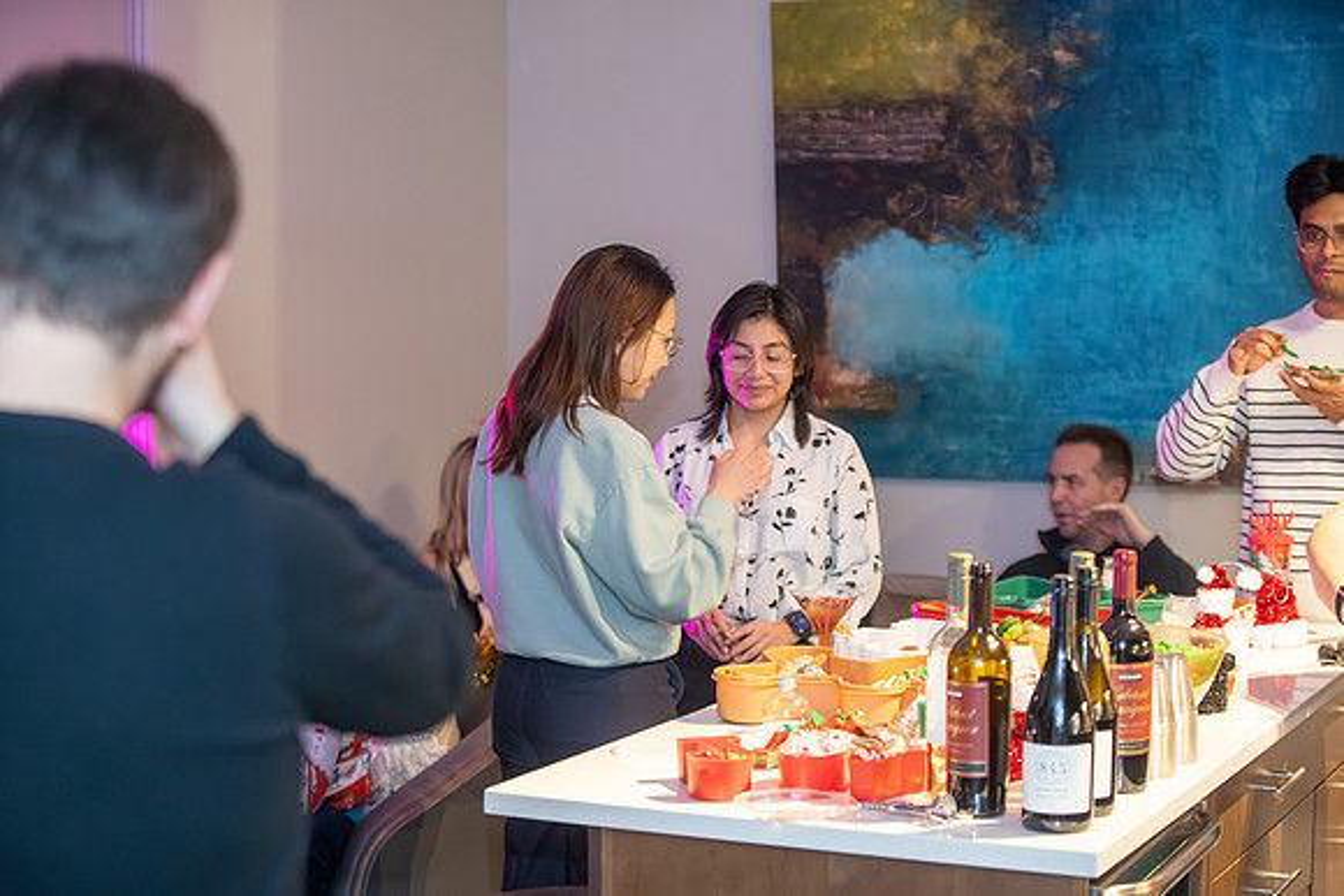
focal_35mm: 70
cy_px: 448
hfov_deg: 28.8
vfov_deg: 19.5
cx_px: 672
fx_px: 2614
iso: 2500
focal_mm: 70
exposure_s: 1/100
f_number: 3.2
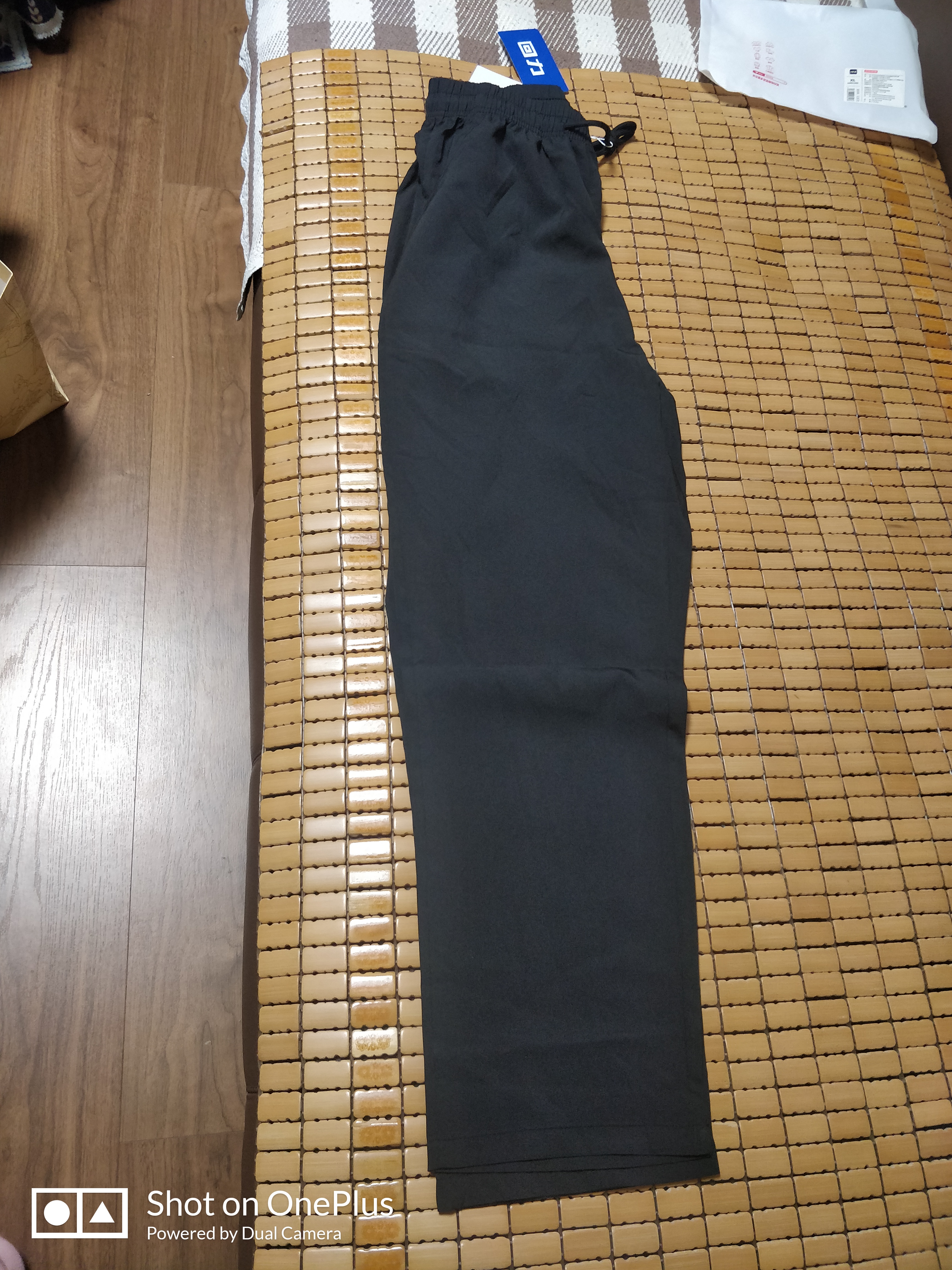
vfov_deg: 71.6
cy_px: 635
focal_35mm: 24
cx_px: 476
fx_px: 880
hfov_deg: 56.8
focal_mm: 4.1
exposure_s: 1/50
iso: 1250
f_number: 1.7
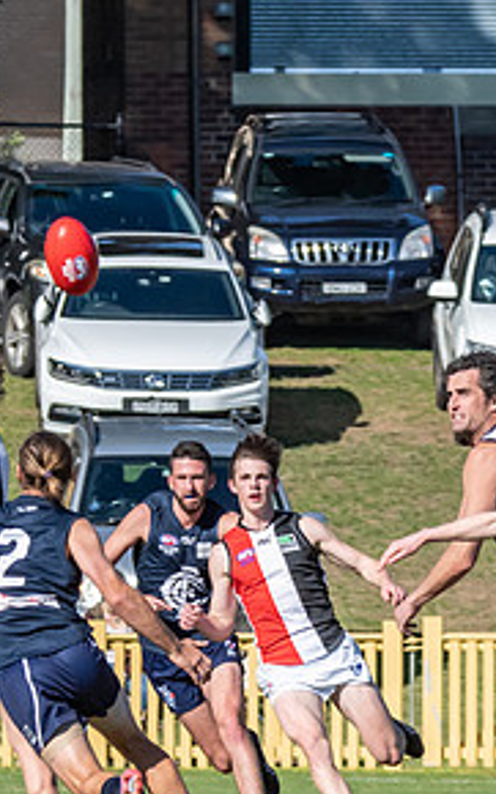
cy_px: 486
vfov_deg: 2.2
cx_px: 14
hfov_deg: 1.4
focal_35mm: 957
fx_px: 20719
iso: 800
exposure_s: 1/3200
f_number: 10
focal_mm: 240
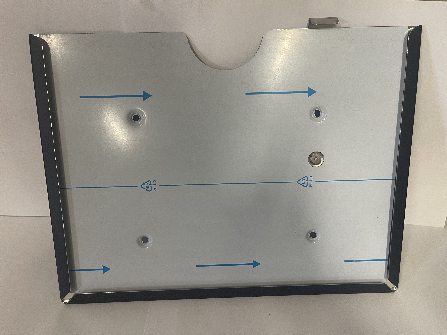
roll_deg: +1.0
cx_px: 224
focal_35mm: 25
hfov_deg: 69.4
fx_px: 323
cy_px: 168
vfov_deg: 54.9
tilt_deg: -40.5
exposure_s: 1/50
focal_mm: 5.1
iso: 125
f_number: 1.6
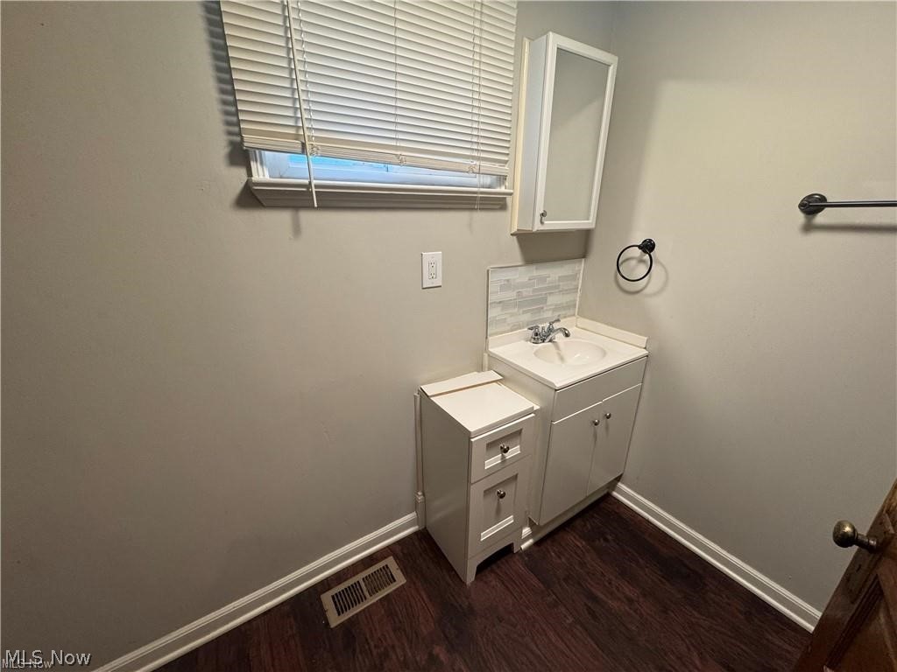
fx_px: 363
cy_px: 336
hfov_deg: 102.1
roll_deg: -0.3
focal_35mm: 14
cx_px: 448
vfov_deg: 85.7
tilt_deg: -19.6
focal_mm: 2.22
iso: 160
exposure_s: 1/60
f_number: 2.2
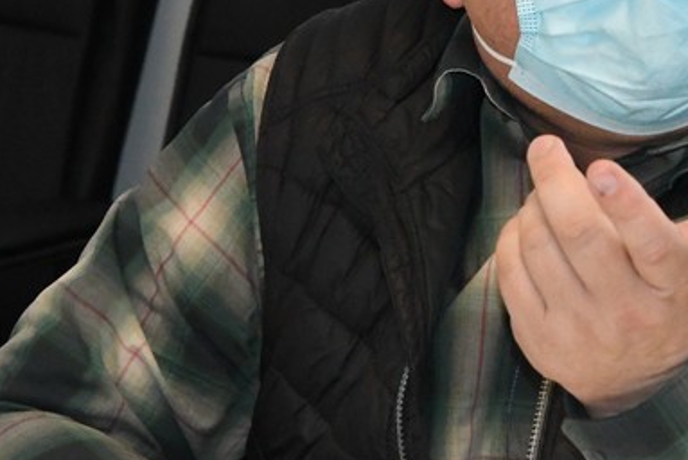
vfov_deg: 5.0
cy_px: -4
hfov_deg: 7.4
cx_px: 548
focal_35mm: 276
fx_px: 5278
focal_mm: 86
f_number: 10
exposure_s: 1/250
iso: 10000
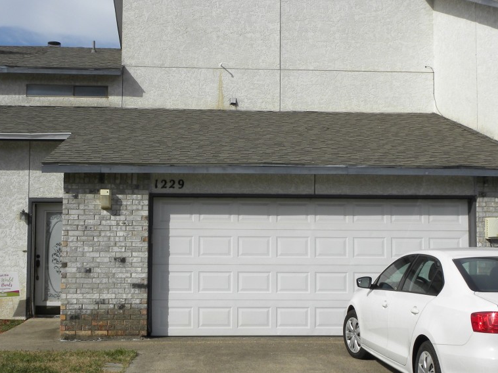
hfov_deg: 38.2
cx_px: 244
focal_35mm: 50
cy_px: 209
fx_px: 719
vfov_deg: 29.1
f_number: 6.3
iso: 64
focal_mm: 6.6
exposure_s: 1/353
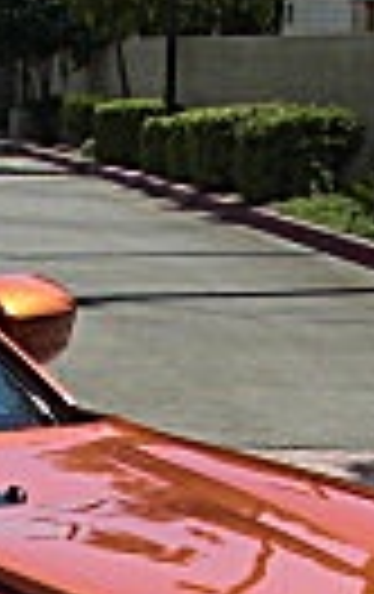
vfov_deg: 10.7
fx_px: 3004
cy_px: 1008
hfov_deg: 6.9
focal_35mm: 185
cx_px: -392
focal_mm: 6.3
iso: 50
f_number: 7.9
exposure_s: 1/160
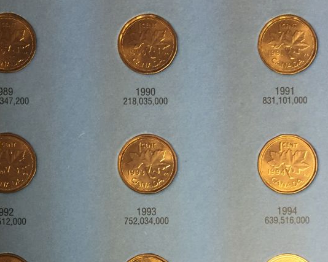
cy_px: 262
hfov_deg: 35.3
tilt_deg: -88.1
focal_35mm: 53
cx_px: 149
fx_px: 514
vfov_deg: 27.0
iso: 64
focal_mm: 4.15
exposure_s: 1/33
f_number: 2.2
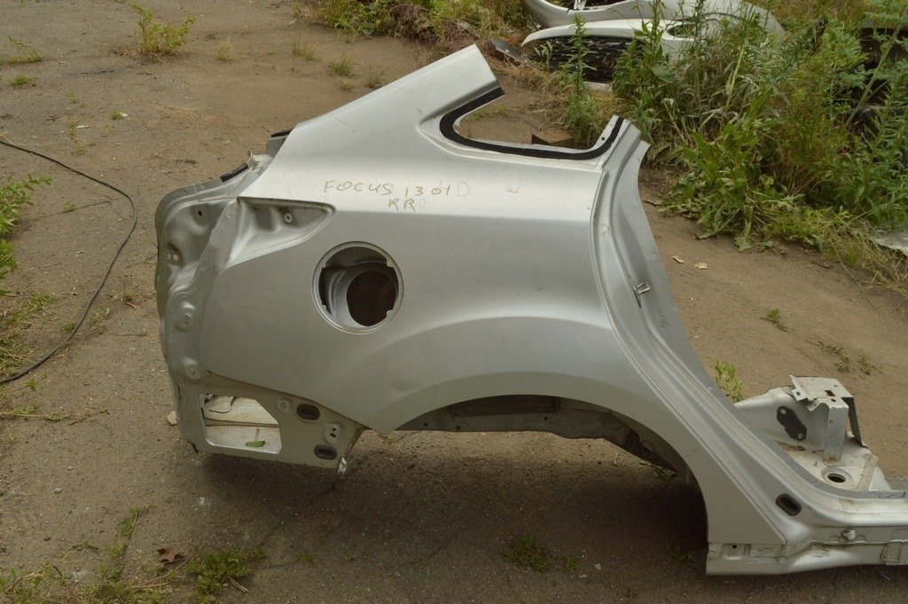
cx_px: 454
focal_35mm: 32
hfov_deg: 59.5
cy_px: 302
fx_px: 794
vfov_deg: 41.6
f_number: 14
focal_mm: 21
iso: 400
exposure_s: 1/500
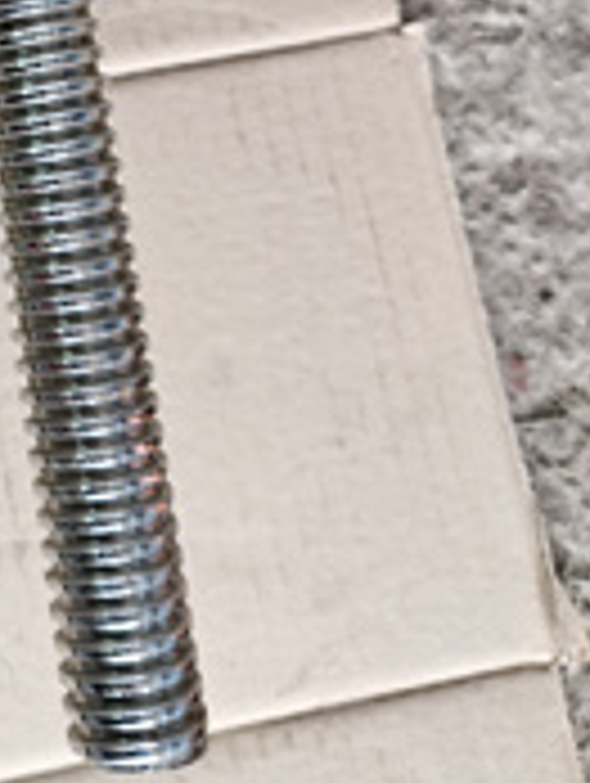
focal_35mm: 66
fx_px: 1496
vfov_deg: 26.2
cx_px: -227
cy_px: -158
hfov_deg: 20.0
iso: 400
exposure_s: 1/100
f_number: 1.8
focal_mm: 5.4
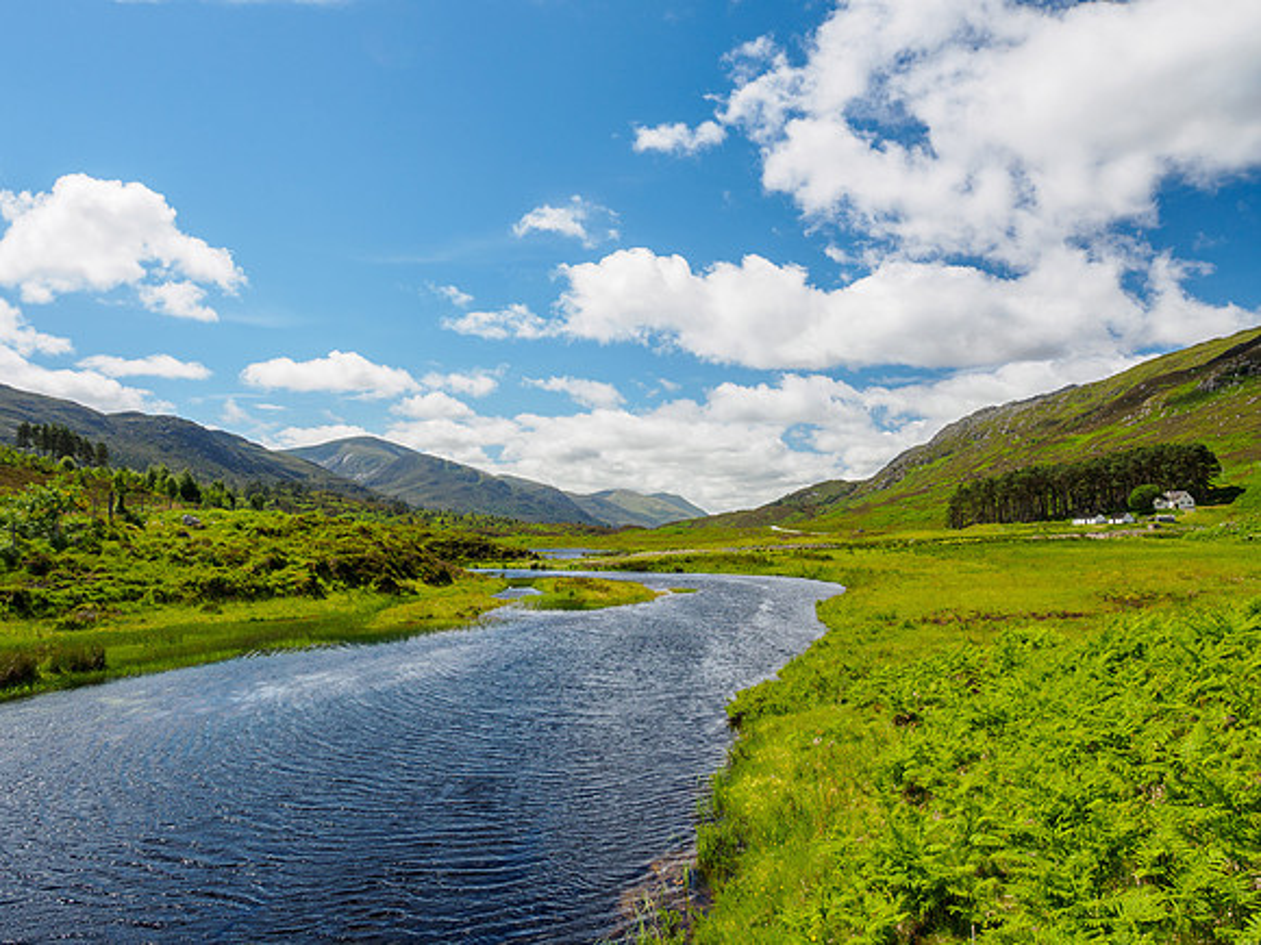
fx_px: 874
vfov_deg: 56.8
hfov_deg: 71.6
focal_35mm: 24
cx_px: 630
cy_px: 472
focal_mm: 12
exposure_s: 1/160
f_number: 7.1
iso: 200
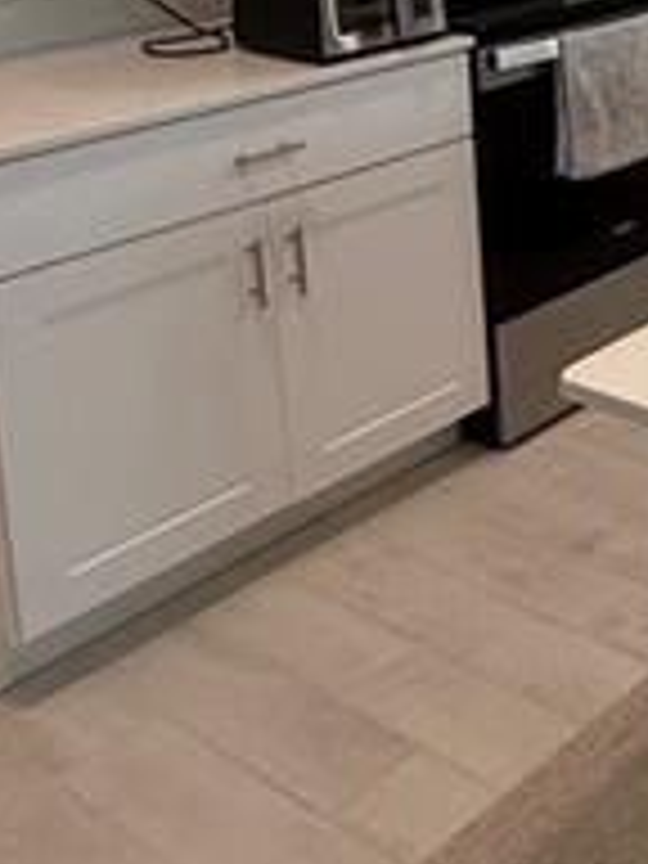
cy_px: -36
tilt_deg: -7.7
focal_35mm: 56
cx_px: 918
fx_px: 1398
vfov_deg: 31.3
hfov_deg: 22.4
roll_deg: +0.3
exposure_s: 1/120
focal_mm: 2.22
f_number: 2.2
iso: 250
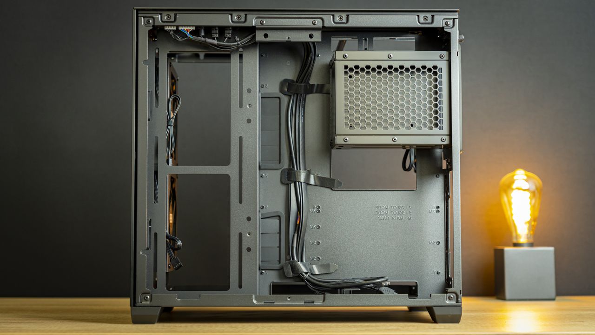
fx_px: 1066
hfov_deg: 31.2
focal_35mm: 68
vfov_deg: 17.8
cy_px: 168
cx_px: 298
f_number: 2.8
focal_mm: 43
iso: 400
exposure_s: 1/20
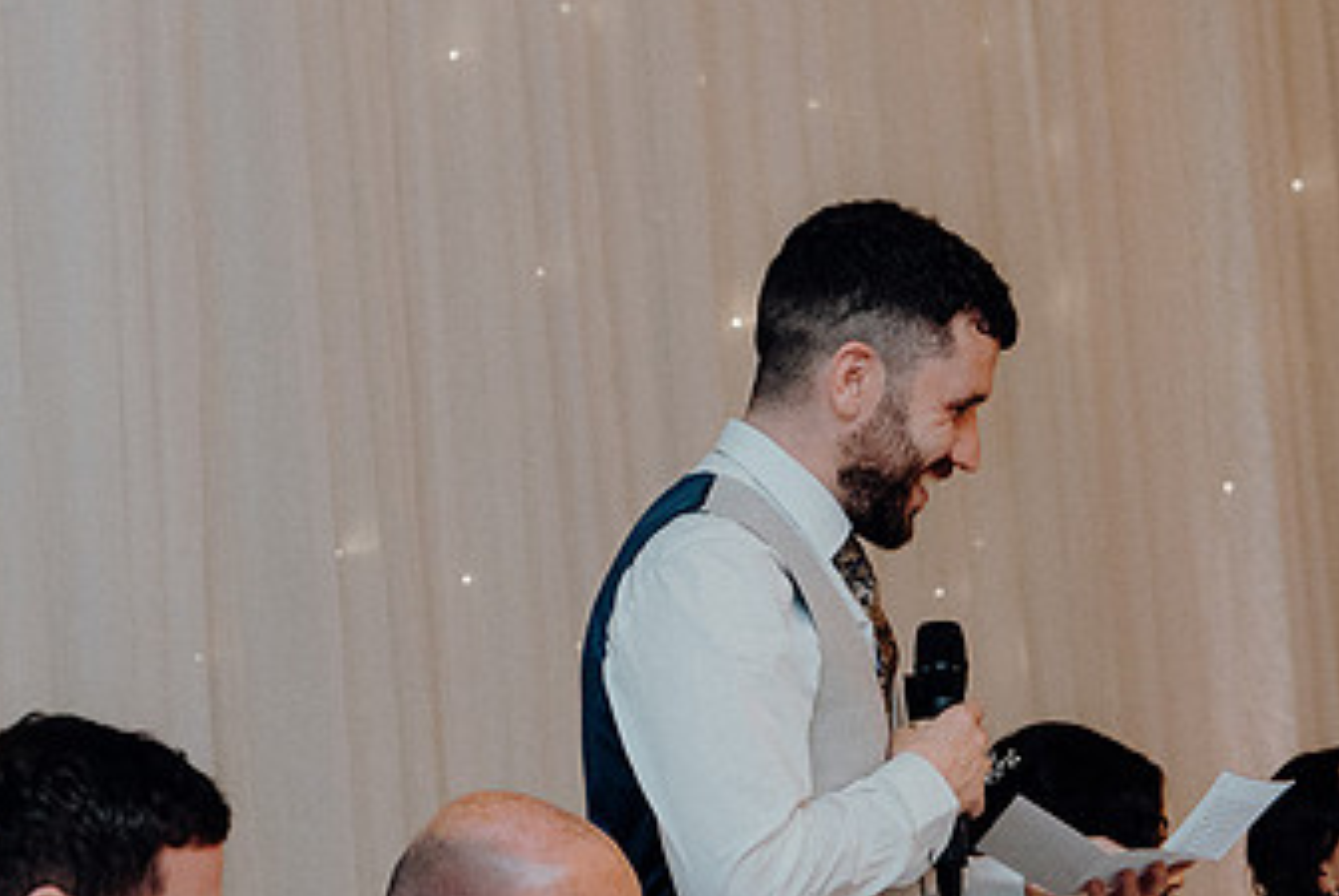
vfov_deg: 7.6
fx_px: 6741
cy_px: 655
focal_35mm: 181
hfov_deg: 11.3
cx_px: 681
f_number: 3.5
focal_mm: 70
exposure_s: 1/160
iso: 2500
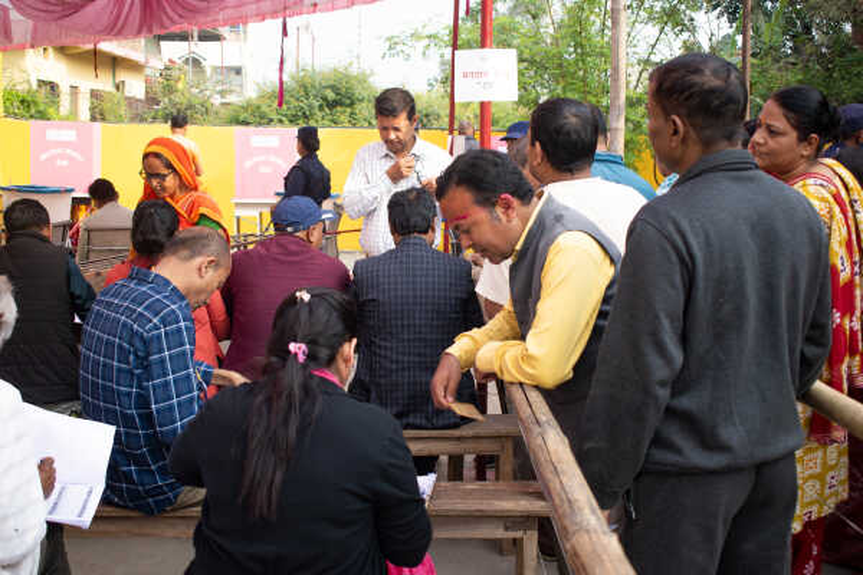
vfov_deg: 30.8
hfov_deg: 45.0
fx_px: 1043
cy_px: 288
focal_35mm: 44
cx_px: 432
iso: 200
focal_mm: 29
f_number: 4.2
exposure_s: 1/500
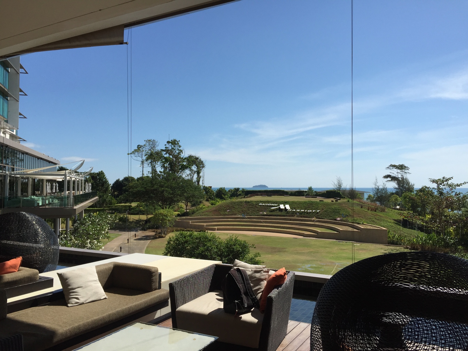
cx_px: 234
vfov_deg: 48.2
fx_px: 392
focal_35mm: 29
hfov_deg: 61.7
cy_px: 176
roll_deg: +0.2
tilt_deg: +2.2
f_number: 2.2
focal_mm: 4.15
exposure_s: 1/3597
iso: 32
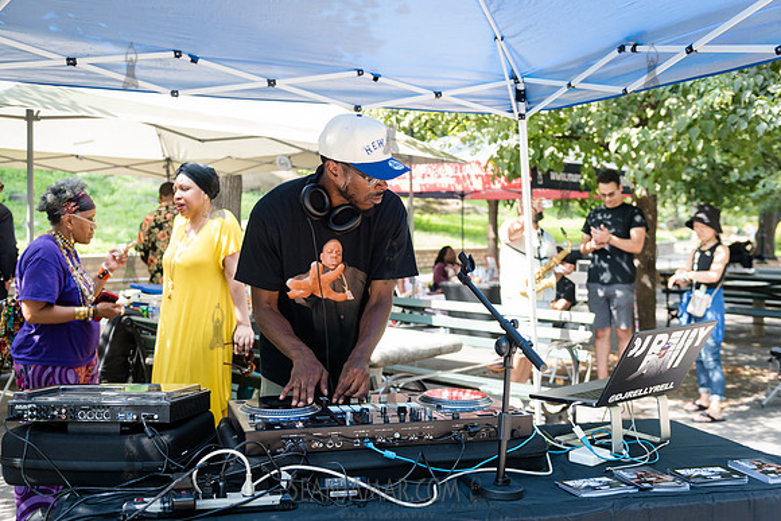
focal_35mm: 37
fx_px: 794
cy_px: 260
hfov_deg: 52.4
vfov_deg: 36.3
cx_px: 390
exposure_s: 1/200
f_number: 3.2
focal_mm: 35
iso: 250
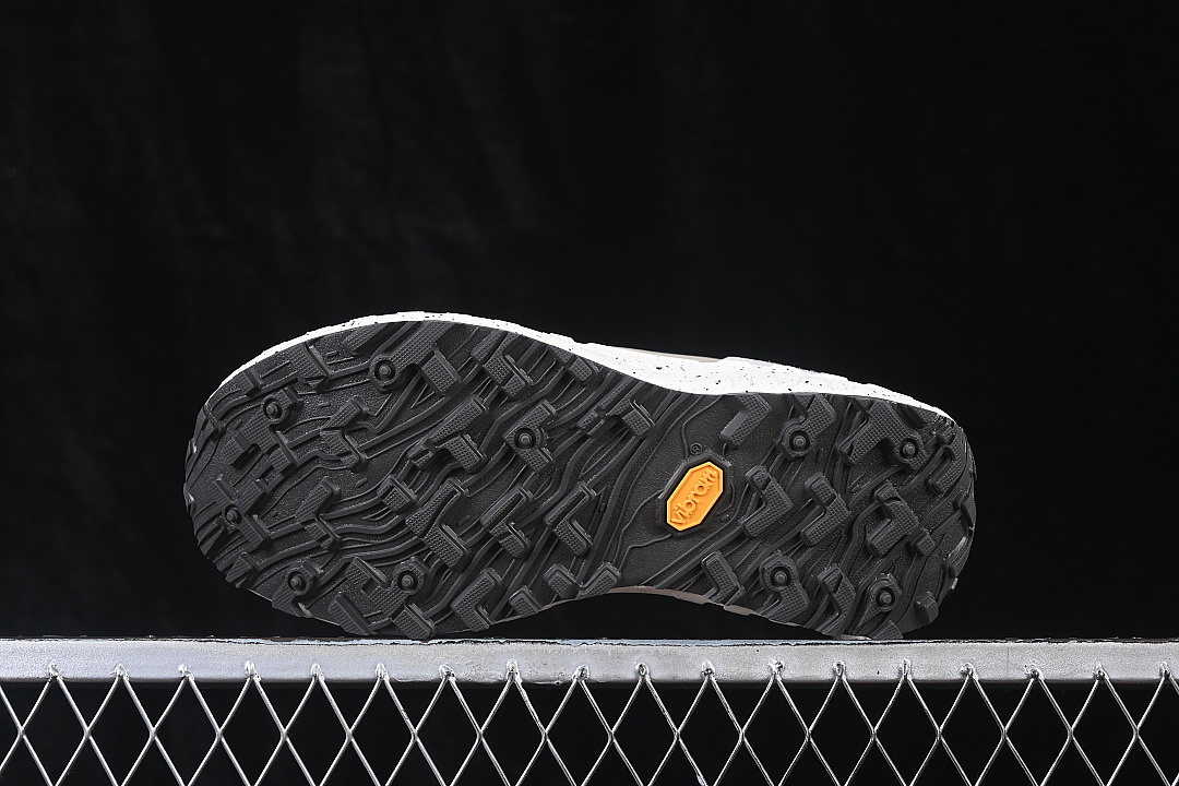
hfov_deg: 27.0
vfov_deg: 18.2
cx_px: 590
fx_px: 2456
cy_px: 393
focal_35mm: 75
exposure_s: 1/60
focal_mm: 50
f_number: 6.3
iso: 160
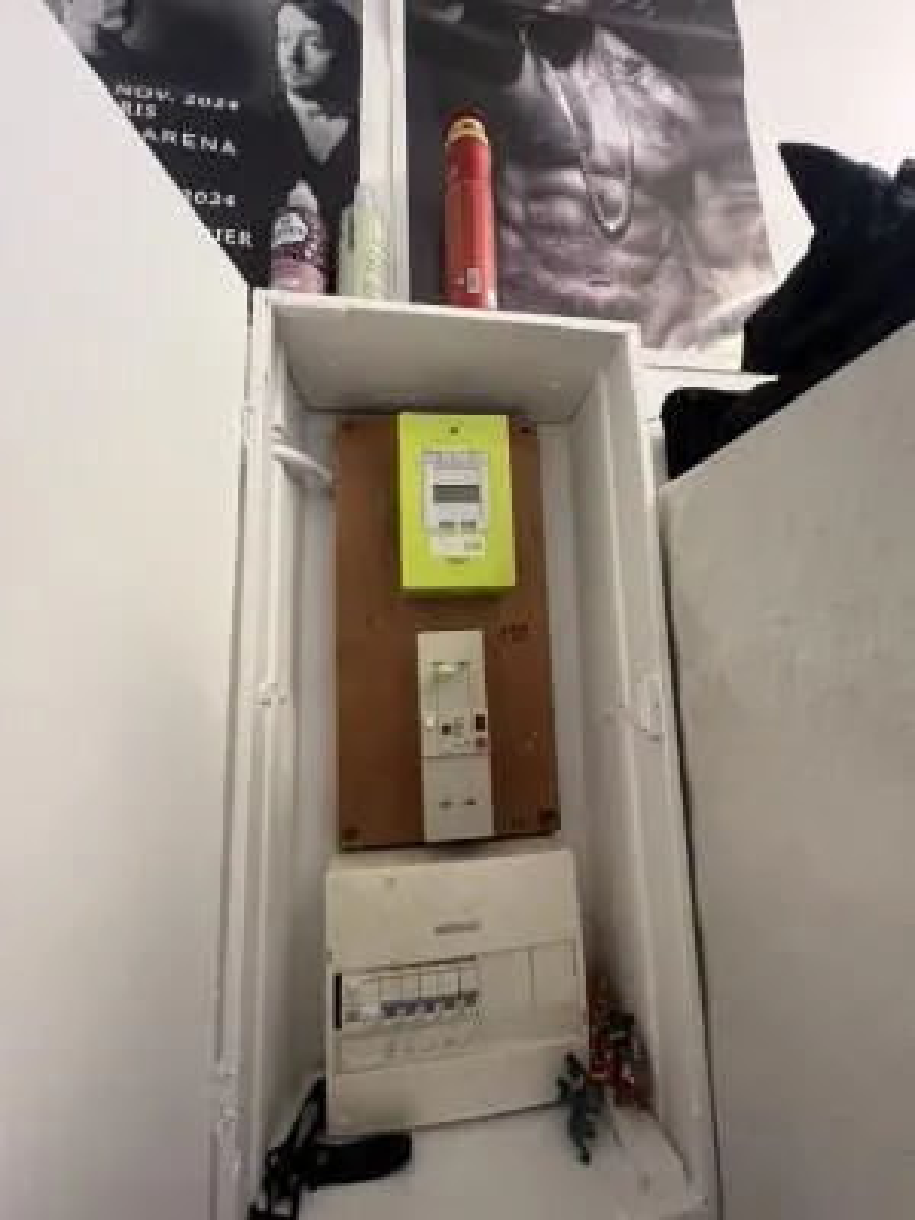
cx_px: 458
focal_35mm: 13
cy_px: 610
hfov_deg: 89.9
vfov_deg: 106.2
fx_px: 458
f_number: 1.8
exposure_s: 1/60
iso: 800
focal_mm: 1.57
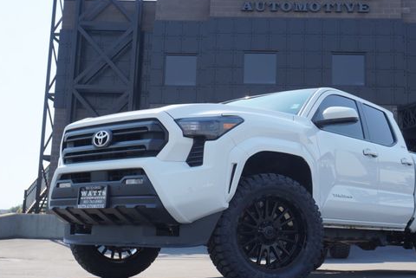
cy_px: 130
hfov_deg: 38.0
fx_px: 601
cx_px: 251
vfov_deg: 26.0
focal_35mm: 52
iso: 100
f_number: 8
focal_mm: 26
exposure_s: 1/200
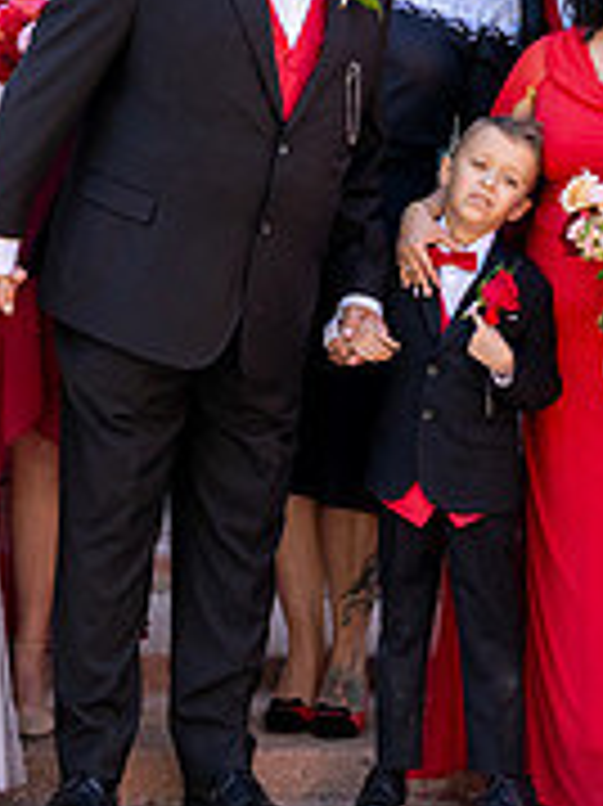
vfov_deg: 8.4
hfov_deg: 6.3
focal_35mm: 235
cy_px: 266
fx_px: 5465
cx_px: -232
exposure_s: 1/250
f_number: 7.1
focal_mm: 70
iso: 500
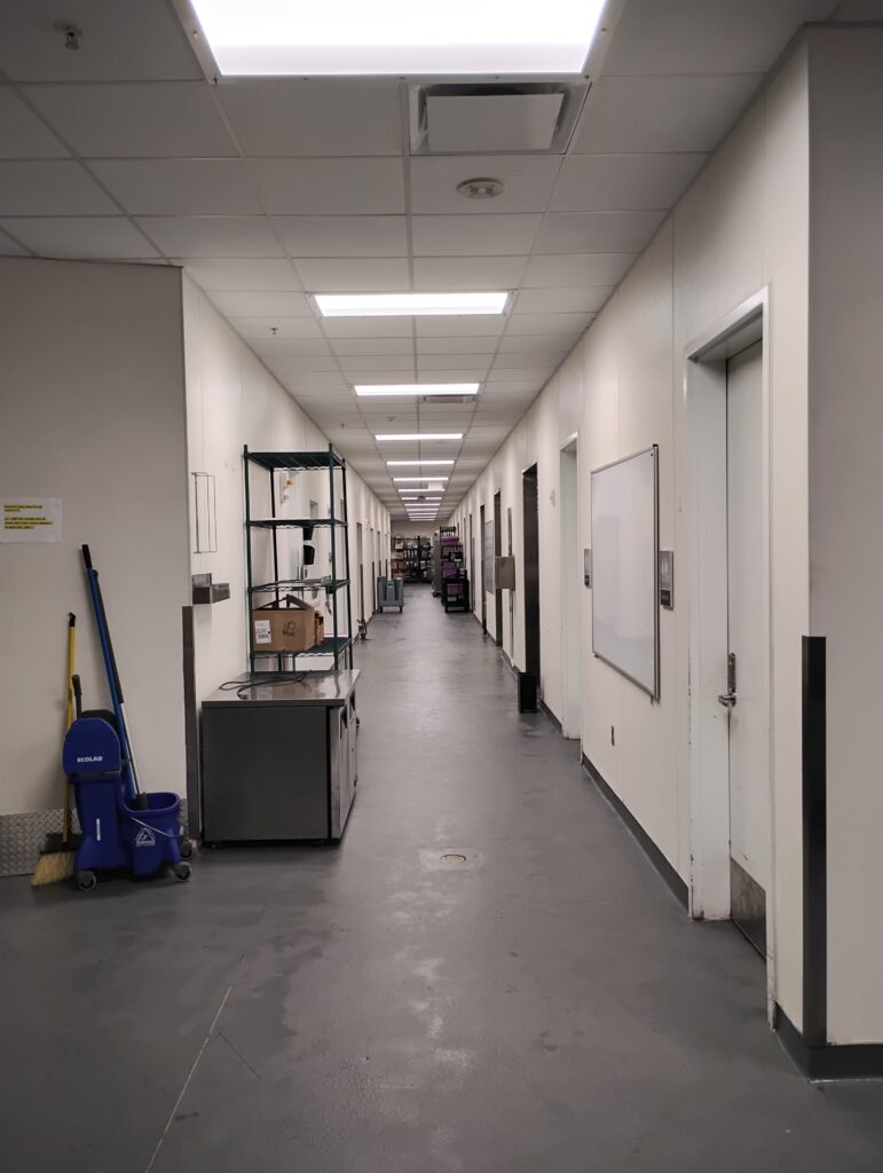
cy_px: 586
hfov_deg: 49.9
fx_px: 950
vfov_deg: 63.4
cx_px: 442
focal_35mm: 28
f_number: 1.8
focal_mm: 4.26
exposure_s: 1/120
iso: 456
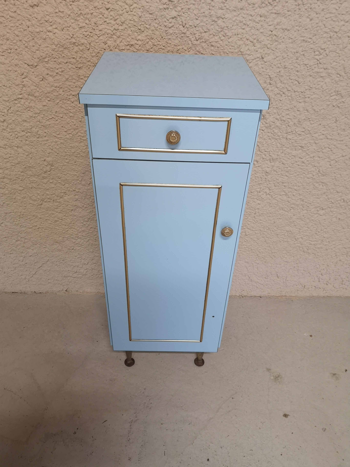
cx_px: 175
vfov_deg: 65.3
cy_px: 234
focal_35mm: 27
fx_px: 364
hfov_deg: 51.4
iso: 160
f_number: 1.8
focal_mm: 5.58
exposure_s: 1/33.3
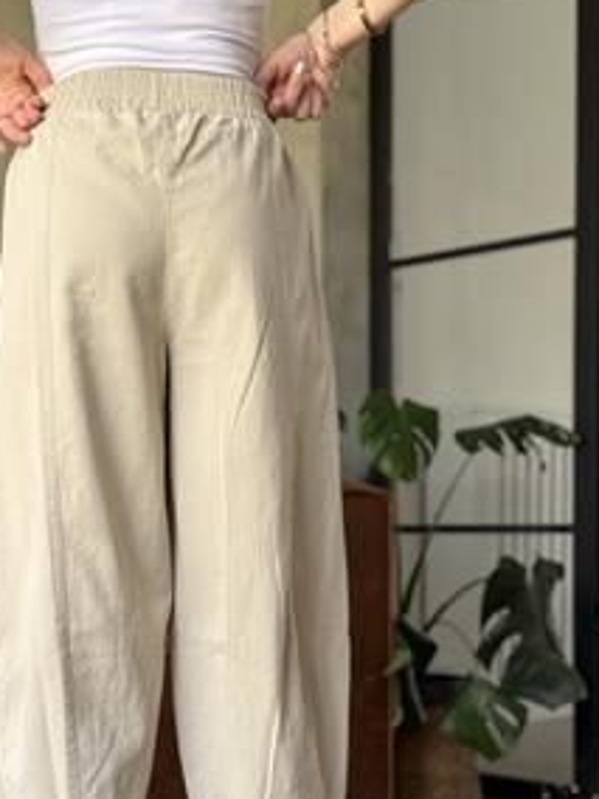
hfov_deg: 20.3
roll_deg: +0.5
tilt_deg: -2.1
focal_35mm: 72
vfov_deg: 26.7
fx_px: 1661
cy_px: 582
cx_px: 163
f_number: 1.78
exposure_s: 1/60
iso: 100
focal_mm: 6.76
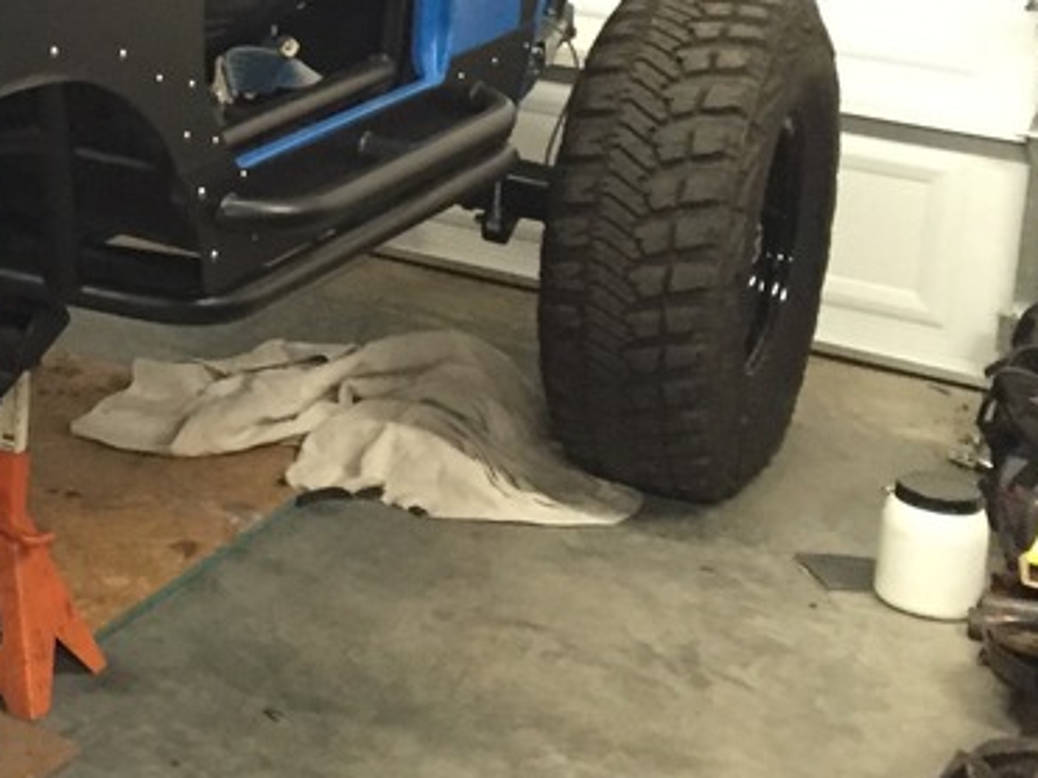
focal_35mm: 80
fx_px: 2398
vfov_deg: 17.7
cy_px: -95
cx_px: -266
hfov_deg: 22.2
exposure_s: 1/20
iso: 250
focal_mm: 4.15
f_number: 2.2
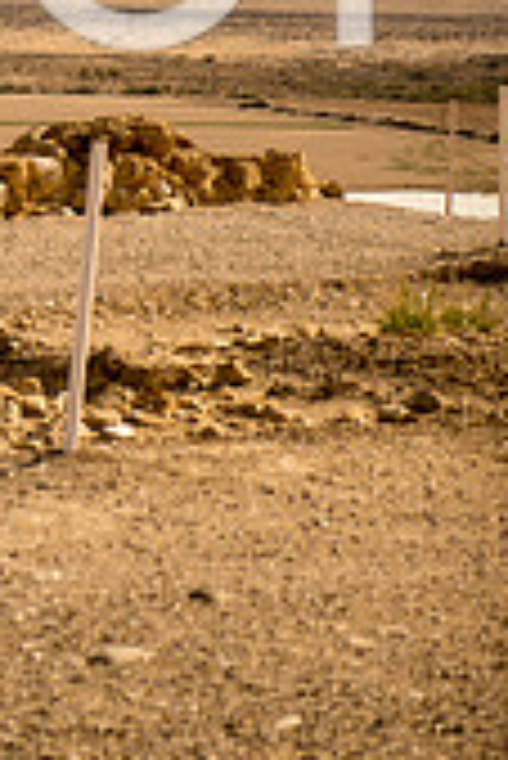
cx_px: -144
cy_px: -81
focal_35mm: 186
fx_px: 3929
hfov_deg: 7.3
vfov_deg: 10.9
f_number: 2.8
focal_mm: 70
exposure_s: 1/4000
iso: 200
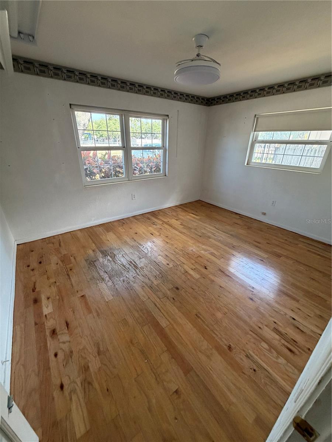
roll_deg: -1.2
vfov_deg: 102.1
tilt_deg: -23.2
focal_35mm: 14
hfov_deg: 85.7
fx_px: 179
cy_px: 221
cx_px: 166
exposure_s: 1/60
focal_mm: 2.22
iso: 250
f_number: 2.2
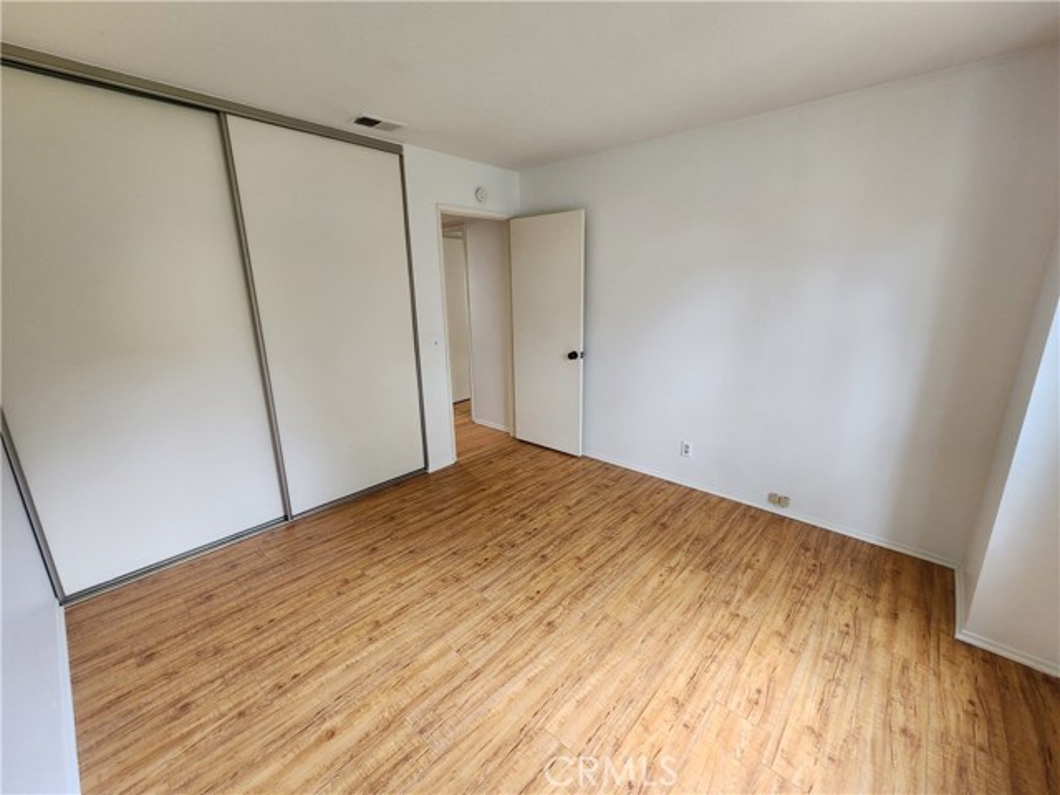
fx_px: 398
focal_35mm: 13
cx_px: 530
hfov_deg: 106.2
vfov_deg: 89.9
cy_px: 398
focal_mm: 2.2
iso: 200
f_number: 2.2
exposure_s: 1/60
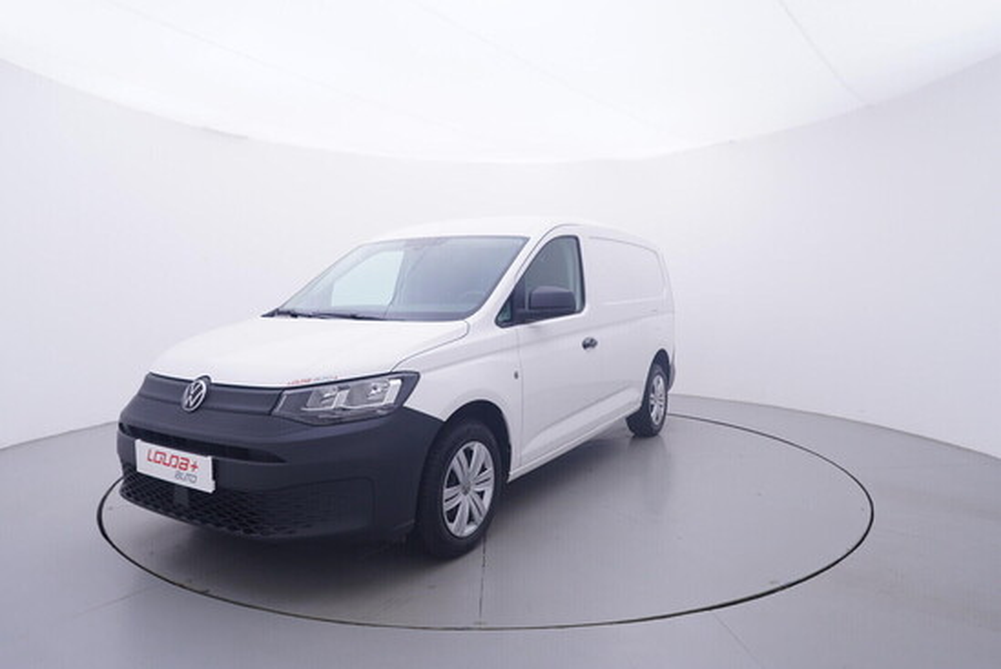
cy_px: 334
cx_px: 500
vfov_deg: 56.2
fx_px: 626
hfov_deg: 77.3
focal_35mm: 22
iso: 200
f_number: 5
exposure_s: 1/80
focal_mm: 15
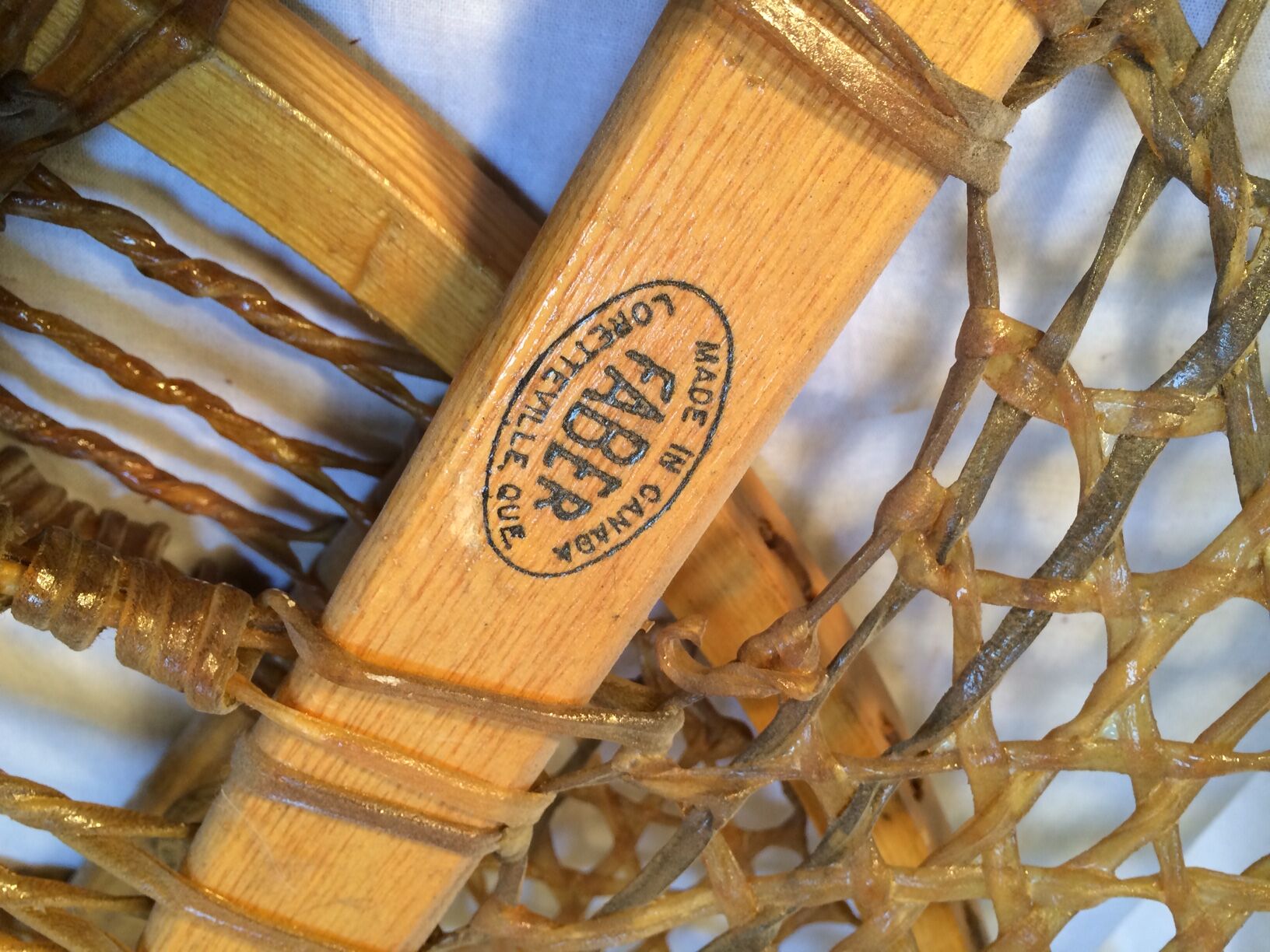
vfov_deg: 48.2
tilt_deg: -54.3
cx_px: 635
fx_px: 1064
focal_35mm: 29
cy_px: 476
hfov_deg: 61.7
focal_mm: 4.15
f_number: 2.2
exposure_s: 1/33
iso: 50
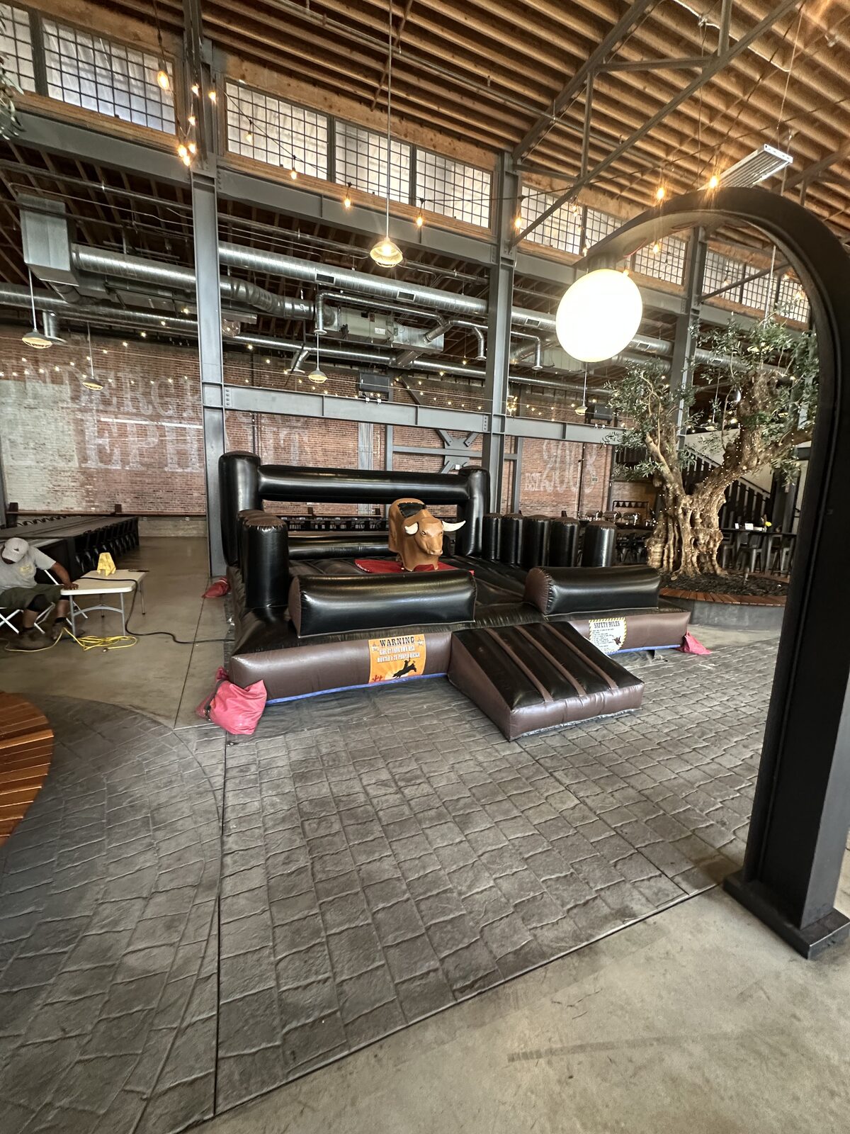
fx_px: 458
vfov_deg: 102.1
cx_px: 425
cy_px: 567
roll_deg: -2.5
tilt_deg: -10.6
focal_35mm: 14
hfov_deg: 85.7
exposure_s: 1/60
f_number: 2.2
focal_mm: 2.22
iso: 640
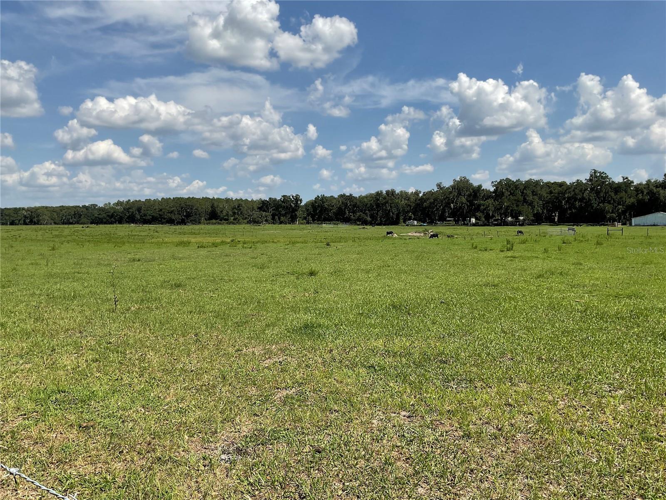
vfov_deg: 48.2
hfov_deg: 61.7
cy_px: 250
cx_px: 333
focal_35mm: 29
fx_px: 558
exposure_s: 1/2667
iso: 16
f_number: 1.8
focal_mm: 3
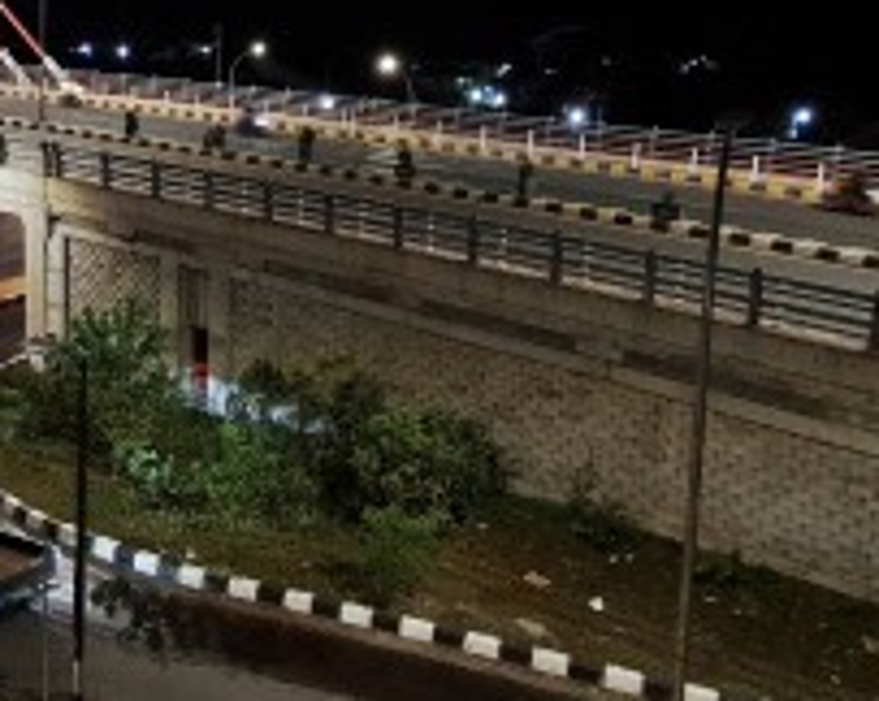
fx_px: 1040
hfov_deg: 43.3
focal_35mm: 40
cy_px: 225
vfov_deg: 36.8
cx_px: 152
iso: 320
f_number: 2.2
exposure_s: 1/25
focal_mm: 1.74
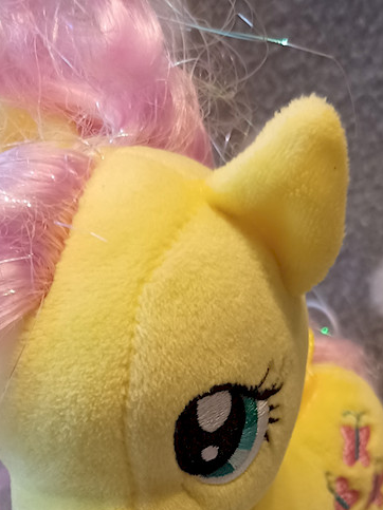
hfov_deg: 27.3
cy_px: 372
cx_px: 123
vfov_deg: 35.5
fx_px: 782
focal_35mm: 53
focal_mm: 4.6
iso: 500
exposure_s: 1/25
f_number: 1.8
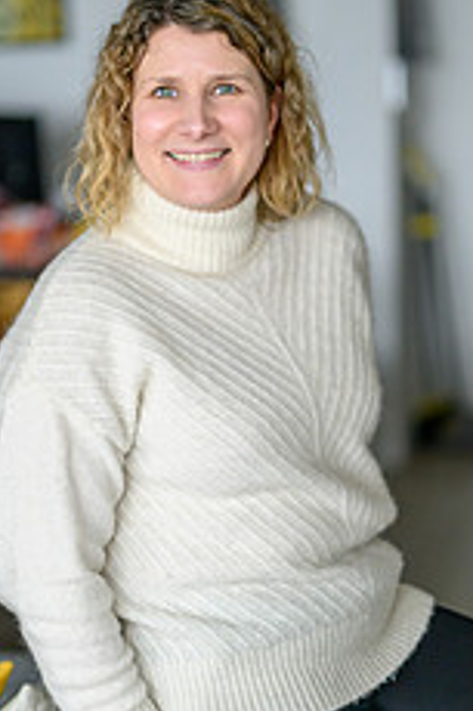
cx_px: 235
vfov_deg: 20.8
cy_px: 374
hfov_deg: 13.9
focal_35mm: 98
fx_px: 1934
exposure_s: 1/400
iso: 1600
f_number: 1.2
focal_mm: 50
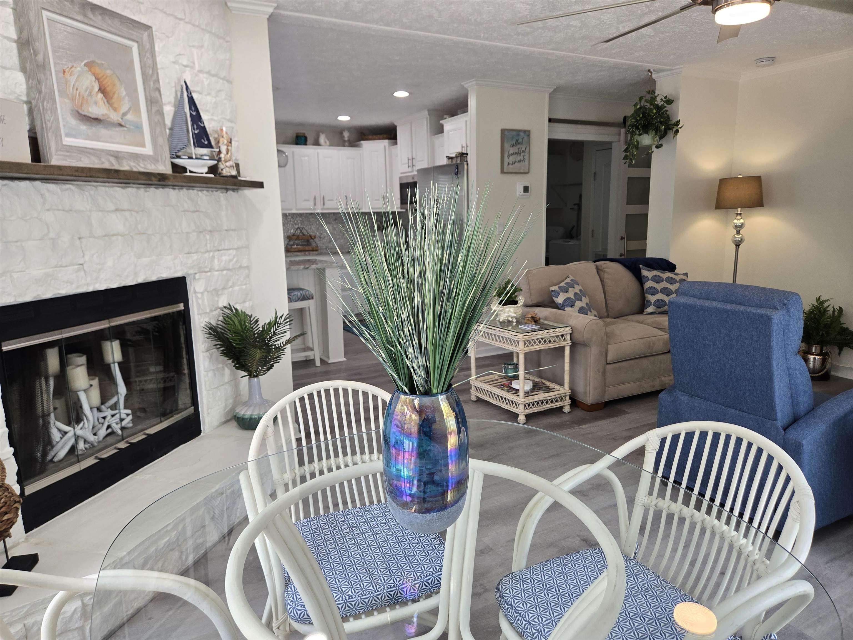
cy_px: 320
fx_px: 567
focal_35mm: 23
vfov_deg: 58.9
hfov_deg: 73.9
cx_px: 426
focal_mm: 5.4
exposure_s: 1/120
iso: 100
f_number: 1.8
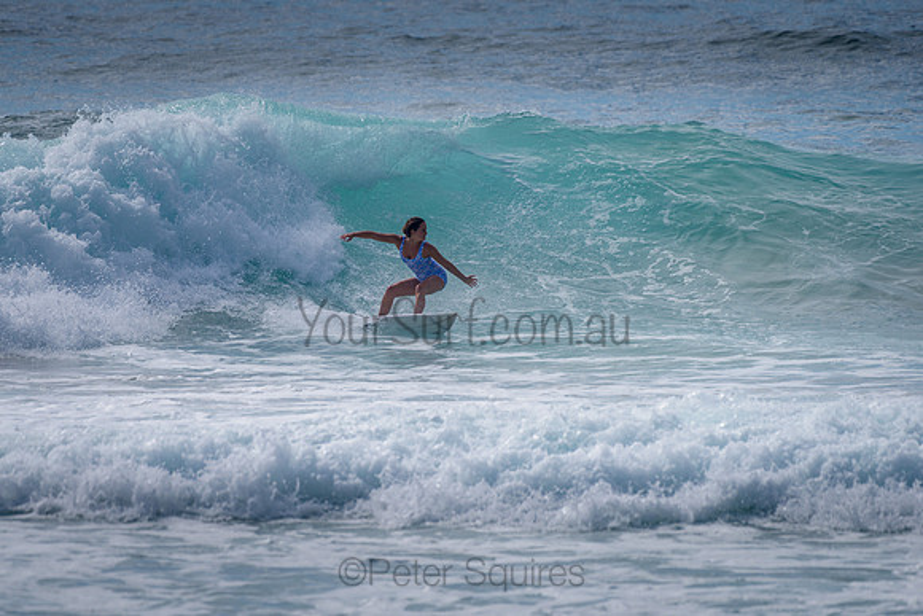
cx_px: 357
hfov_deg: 3.4
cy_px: 302
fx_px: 15724
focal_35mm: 613
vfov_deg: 2.2
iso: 100
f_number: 5.6
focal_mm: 500
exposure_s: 1/2000
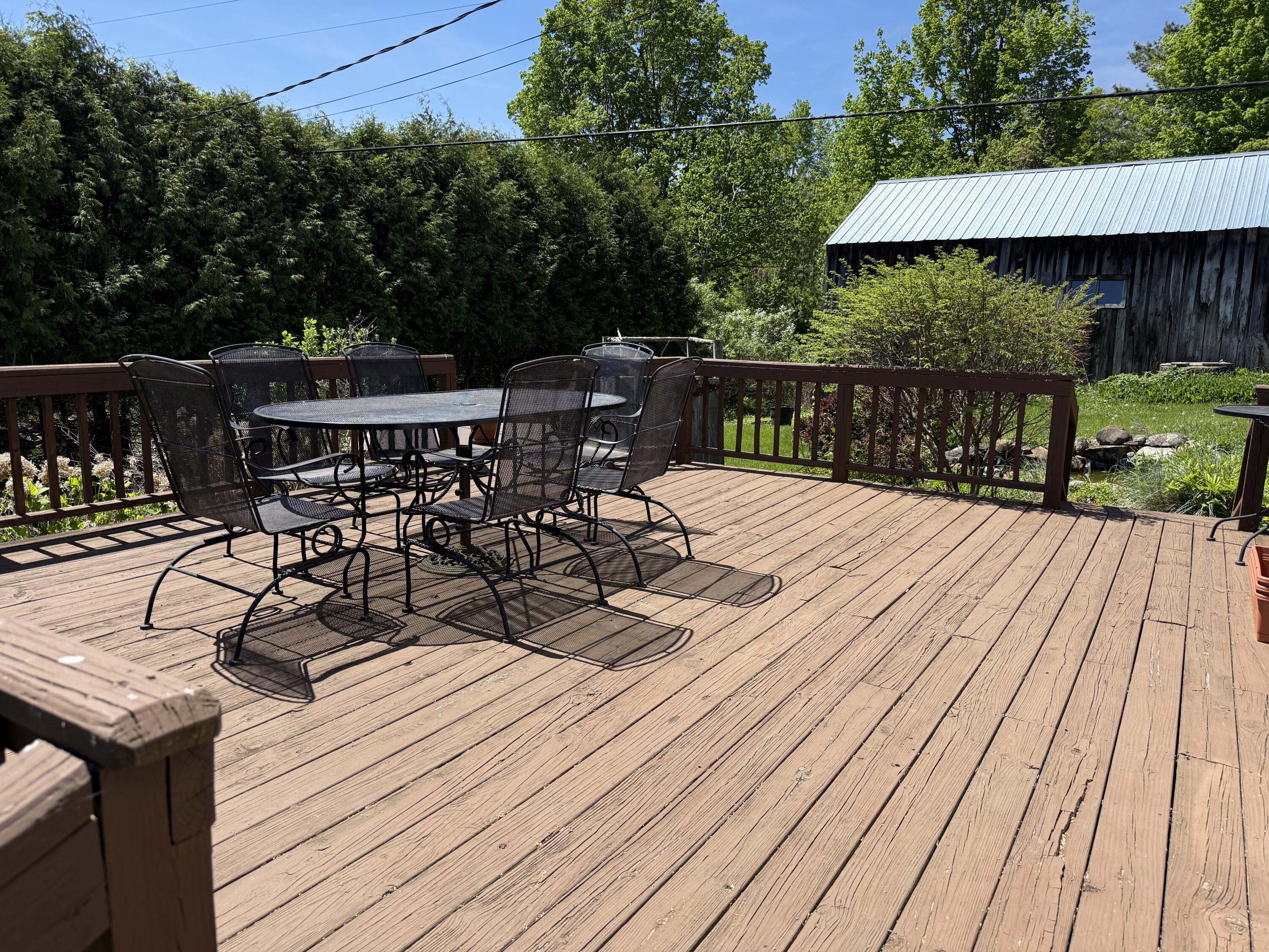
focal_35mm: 24
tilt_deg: -10.2
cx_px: 634
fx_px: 880
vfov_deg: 56.8
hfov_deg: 71.6
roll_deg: -1.2
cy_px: 476
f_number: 1.78
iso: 125
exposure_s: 1/4167
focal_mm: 6.76
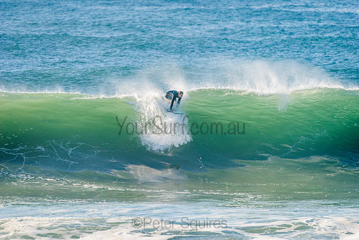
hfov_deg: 4.1
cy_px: 120
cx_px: 180
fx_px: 4987
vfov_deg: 2.8
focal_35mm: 500
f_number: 5.6
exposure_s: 1/1600
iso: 320
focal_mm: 500
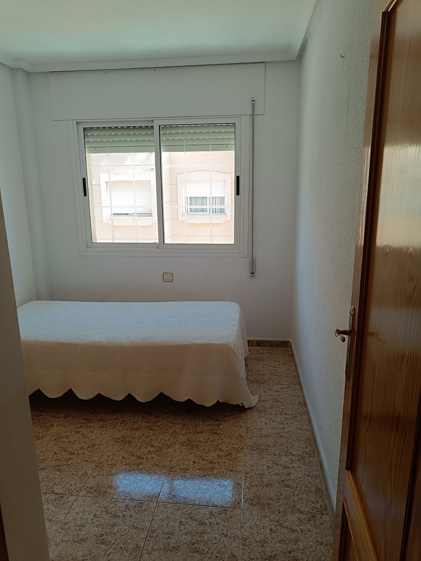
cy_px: 280
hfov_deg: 56.8
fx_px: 389
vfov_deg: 71.6
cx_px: 210
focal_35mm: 24
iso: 82
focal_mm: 5.59
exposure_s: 1/101
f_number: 1.88
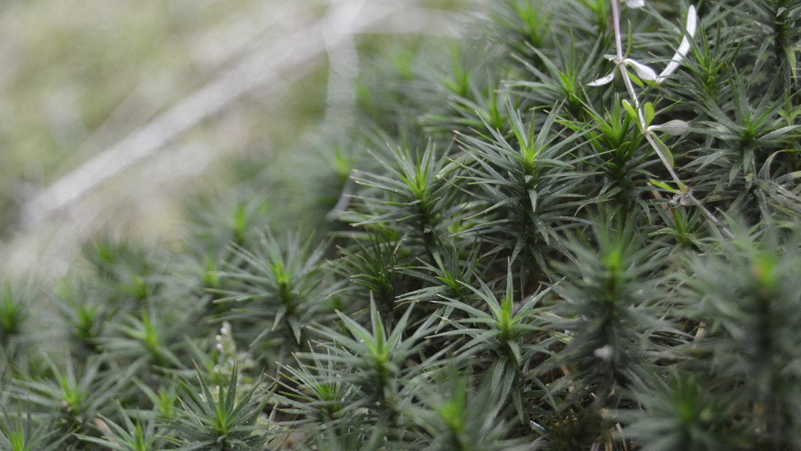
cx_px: 349
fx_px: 2287
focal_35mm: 108
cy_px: 272
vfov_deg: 11.3
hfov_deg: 19.9
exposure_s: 1/60
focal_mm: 55
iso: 1100
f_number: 5.6
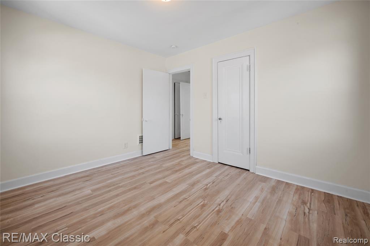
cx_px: 185
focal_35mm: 14
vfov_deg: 81.1
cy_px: 123
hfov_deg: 104.3
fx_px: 144
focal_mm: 14
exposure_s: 1/1.67
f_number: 11
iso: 100
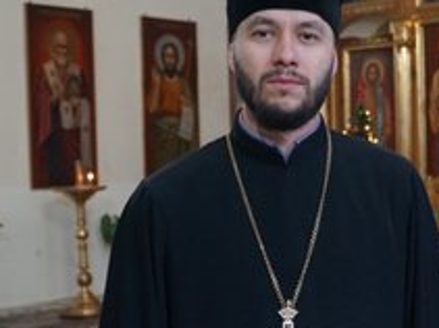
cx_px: 333
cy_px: 203
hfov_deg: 26.0
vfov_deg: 19.9
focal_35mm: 74
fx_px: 937
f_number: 4
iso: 6400
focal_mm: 27
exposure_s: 1/160
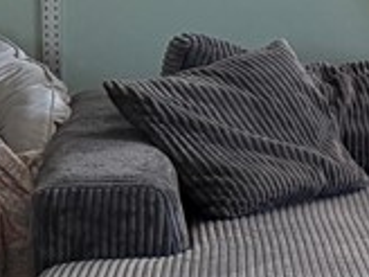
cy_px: 70
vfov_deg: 9.9
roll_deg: -2.4
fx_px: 1599
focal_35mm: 150
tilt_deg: -8.6
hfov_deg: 11.5
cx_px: 801
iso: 400
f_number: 1.78
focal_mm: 6.76
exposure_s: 1/120
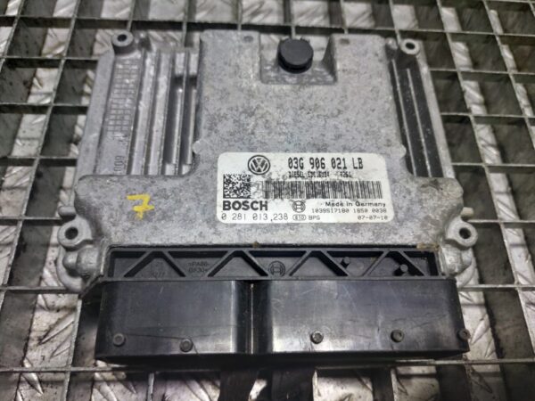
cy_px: 200
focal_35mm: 25
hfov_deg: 69.4
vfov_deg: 54.9
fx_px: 386
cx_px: 268
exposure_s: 1/50
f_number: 1.8
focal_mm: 5.23
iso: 80
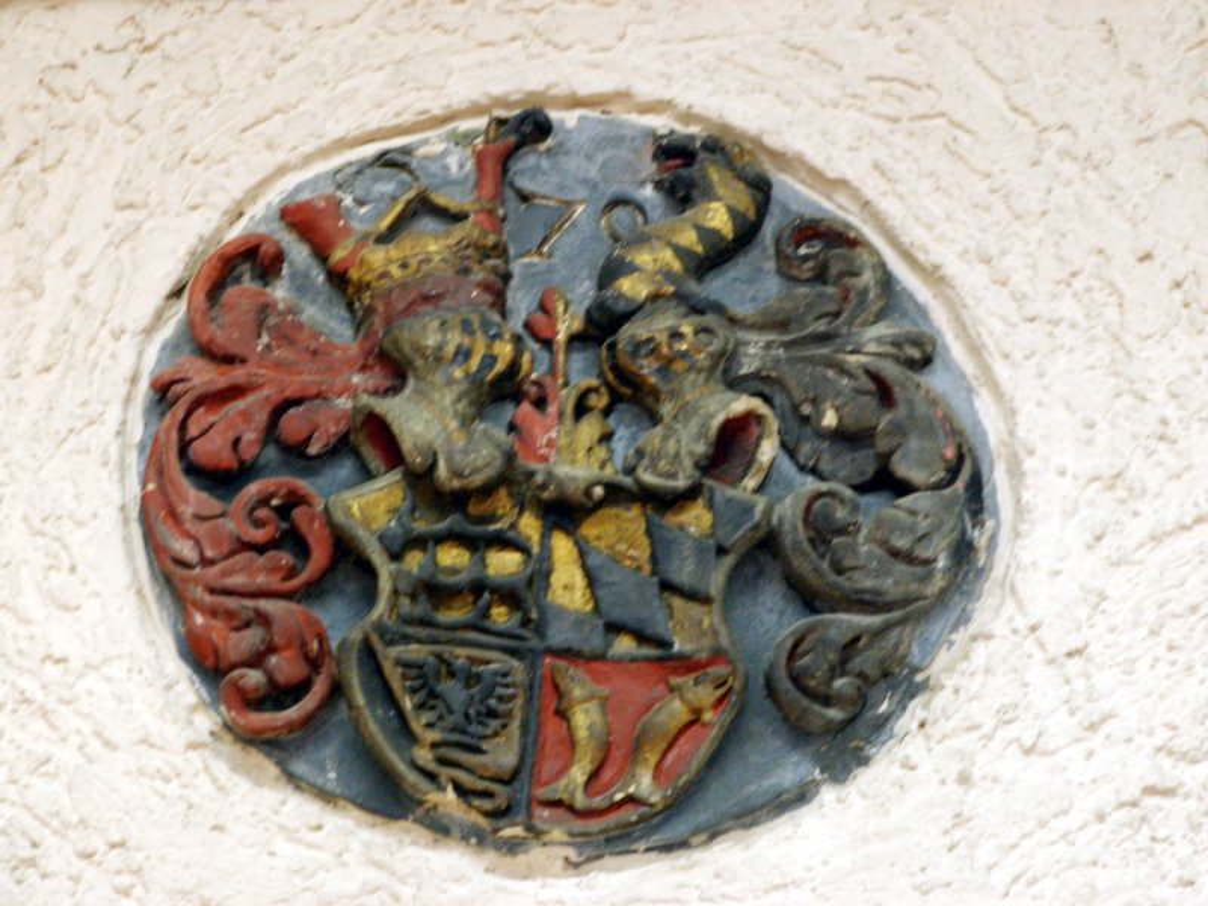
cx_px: 604
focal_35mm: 139
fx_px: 4851
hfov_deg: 14.2
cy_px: 453
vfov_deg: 10.7
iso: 160
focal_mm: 22.8
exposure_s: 1/8
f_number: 4
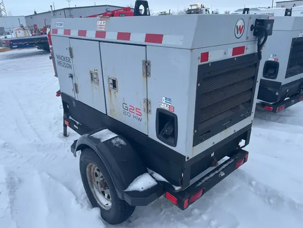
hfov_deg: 67.3
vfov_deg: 53.1
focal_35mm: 26
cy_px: 114
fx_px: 228
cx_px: 152
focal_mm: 5.1
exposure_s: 1/100
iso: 40
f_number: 1.6
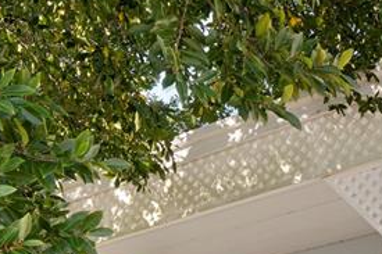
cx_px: 357
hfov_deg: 28.7
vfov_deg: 16.8
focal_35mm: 67
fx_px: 710
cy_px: 458
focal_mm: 12
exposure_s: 1/60
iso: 320
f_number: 8
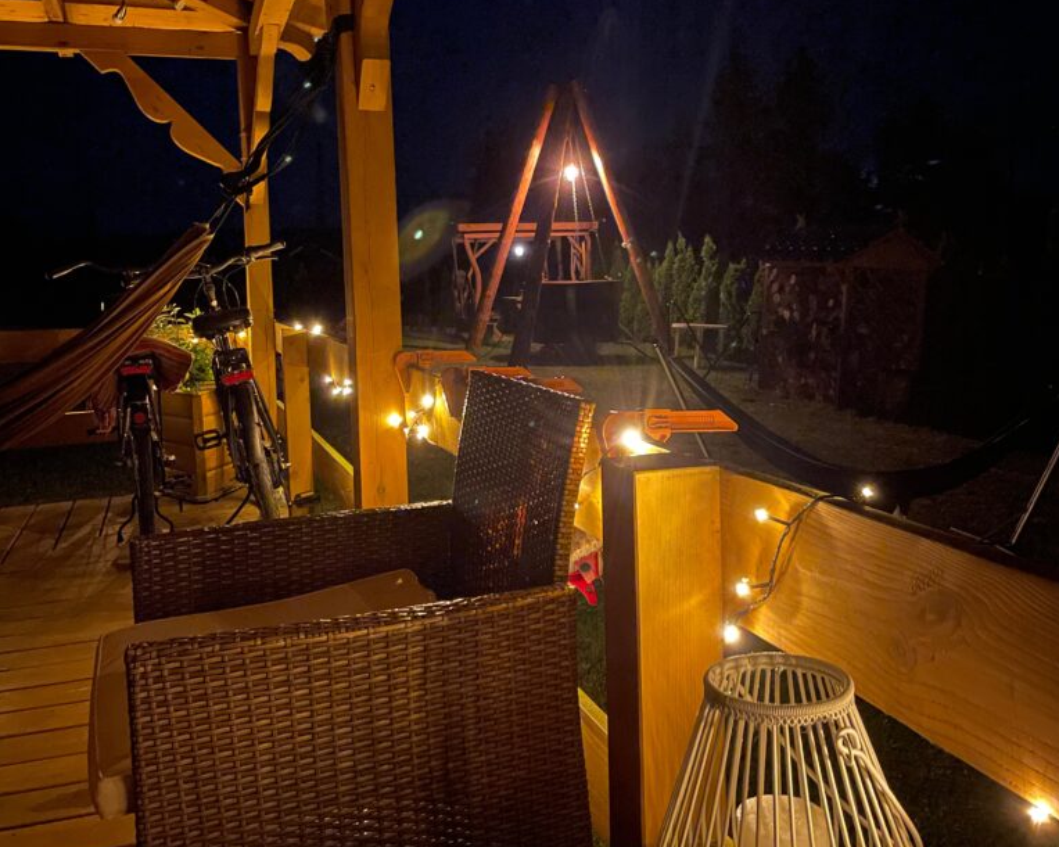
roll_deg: +2.2
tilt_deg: -3.3
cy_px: 348
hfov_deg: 52.8
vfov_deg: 43.2
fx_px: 1066
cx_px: 531
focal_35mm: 34
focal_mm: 4.2
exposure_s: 1/8
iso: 1250
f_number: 1.6
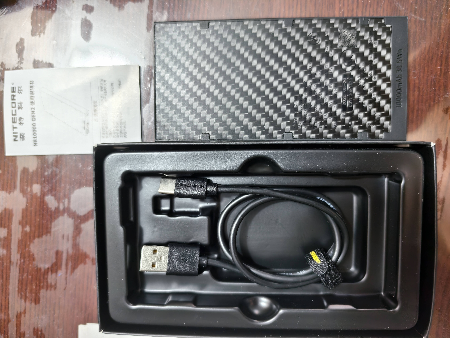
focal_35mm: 23
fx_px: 299
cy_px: 169
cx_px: 225
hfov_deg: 73.9
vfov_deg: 58.9
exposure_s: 1/50
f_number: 1.57
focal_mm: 5.6
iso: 159
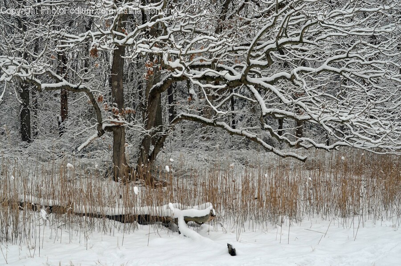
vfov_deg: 31.8
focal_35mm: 42
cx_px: 200
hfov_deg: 46.5
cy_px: 133
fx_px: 467
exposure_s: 1/160
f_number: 6.3
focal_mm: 28
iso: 200
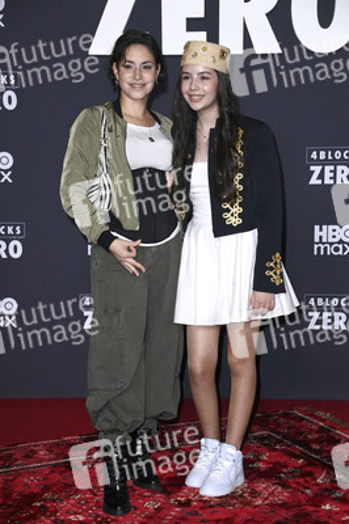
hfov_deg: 16.0
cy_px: 262
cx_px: 174
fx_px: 1238
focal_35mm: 85
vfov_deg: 23.9
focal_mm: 85
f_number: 5.6
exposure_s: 1/250
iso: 1000
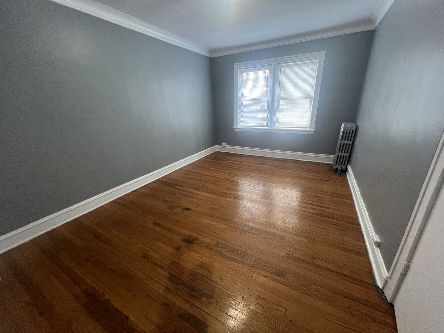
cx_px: 222
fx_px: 167
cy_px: 166
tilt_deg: -20.2
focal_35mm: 13
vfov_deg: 89.9
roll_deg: +2.2
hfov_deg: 106.2
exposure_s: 1/62
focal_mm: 1.57
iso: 250
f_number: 1.8
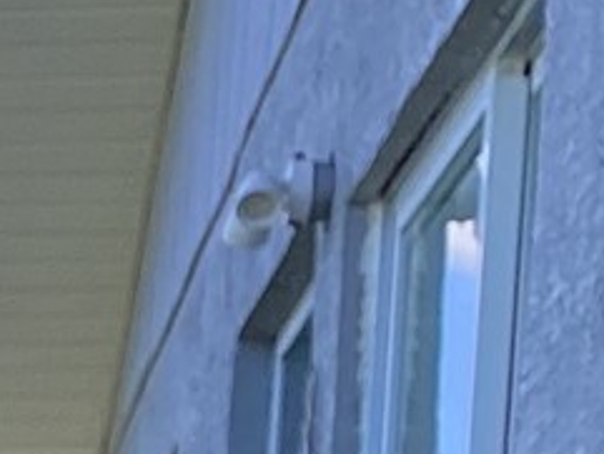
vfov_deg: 6.5
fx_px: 3596
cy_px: 1415
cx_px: -1108
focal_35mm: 206
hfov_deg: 8.3
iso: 25
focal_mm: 3.3
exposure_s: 1/468
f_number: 2.4
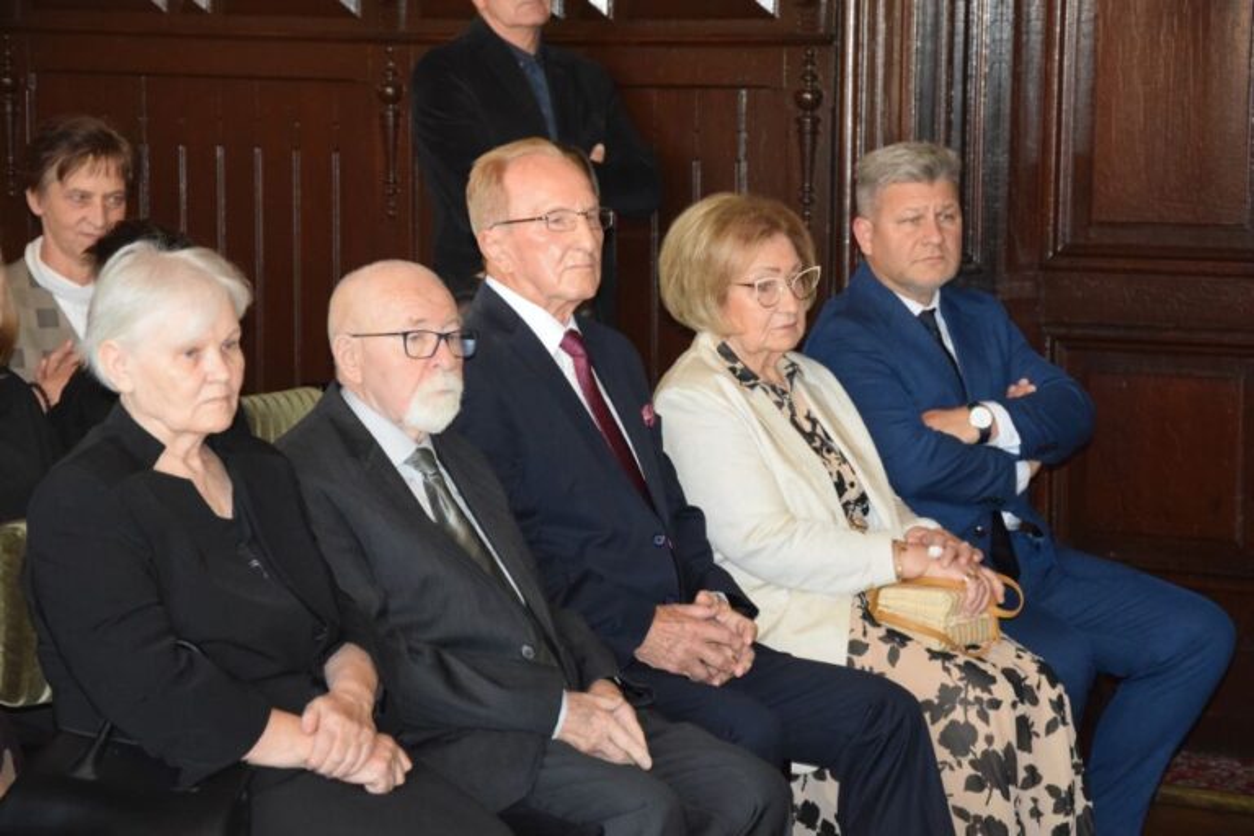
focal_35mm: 120
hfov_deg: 17.1
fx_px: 4180
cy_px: 418
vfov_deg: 11.4
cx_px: 627
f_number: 5.3
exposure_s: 1/60
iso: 3200
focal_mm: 80
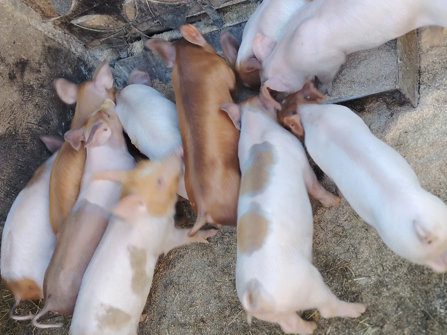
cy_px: 168
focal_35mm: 48
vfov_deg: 30.3
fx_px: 620
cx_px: 224
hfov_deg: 39.7
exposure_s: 1/50
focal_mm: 5.25
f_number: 4
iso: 115
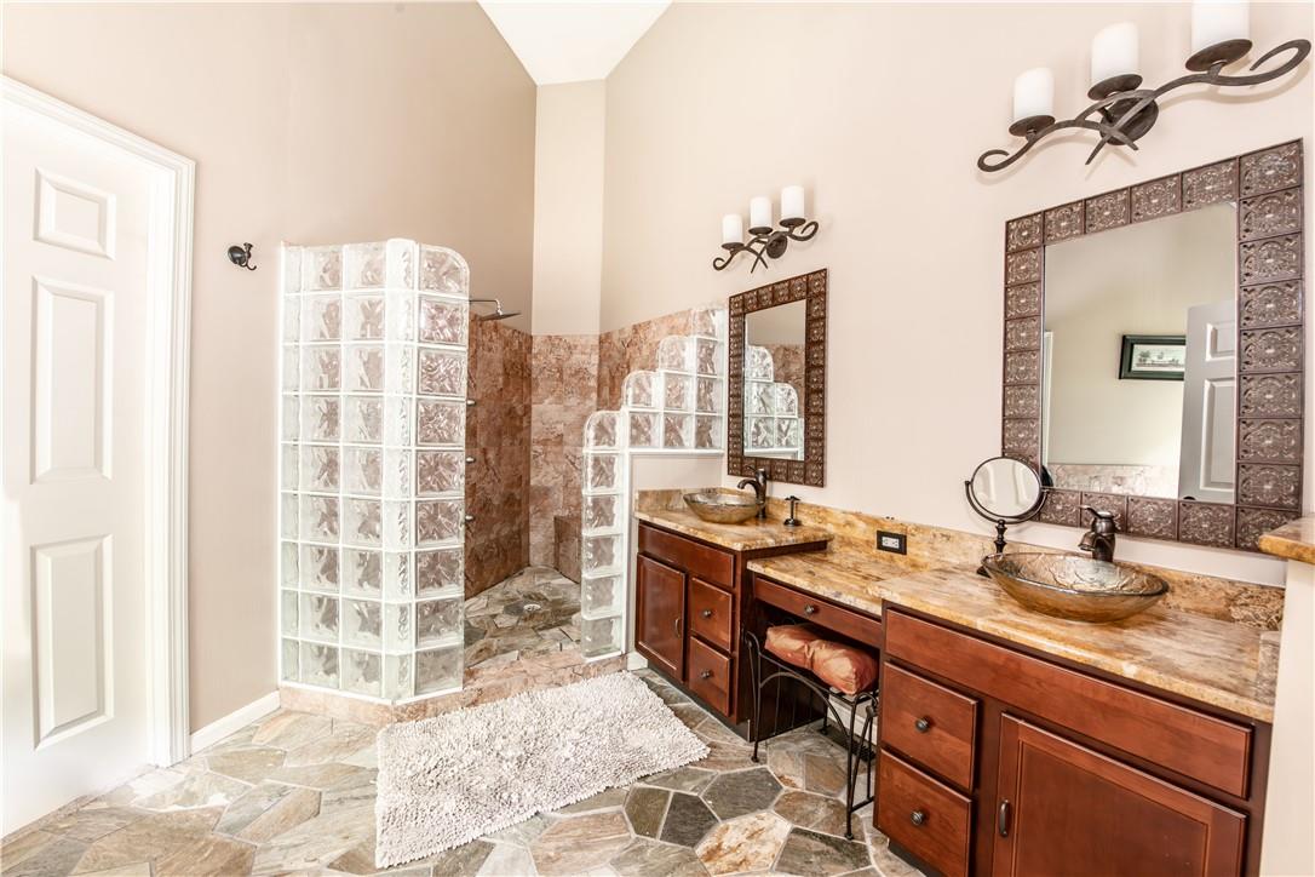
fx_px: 511
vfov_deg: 81.2
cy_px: 438
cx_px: 658
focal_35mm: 14
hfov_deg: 104.3
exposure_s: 1/1.25
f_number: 10
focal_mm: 14
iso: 1000
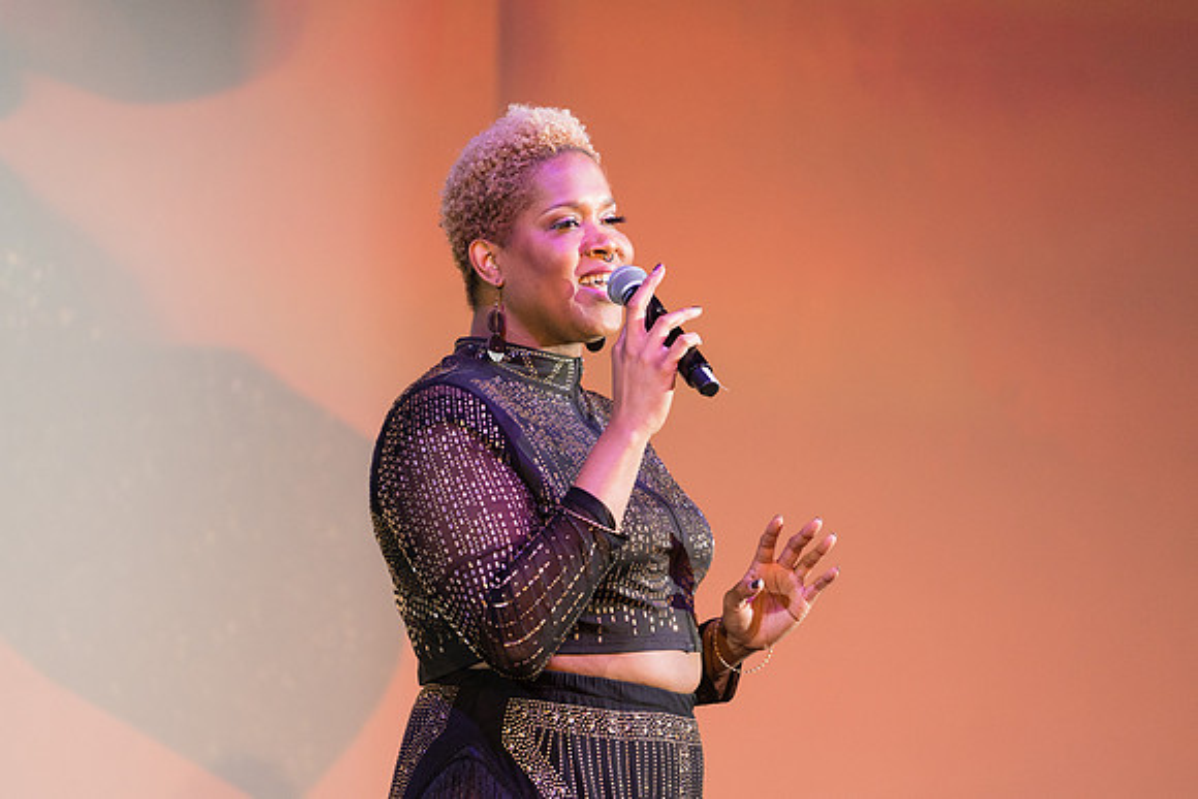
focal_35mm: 228
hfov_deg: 9.0
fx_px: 7585
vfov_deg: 6.0
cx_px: 618
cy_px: 426
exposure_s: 1/250
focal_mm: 198
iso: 2500
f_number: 4
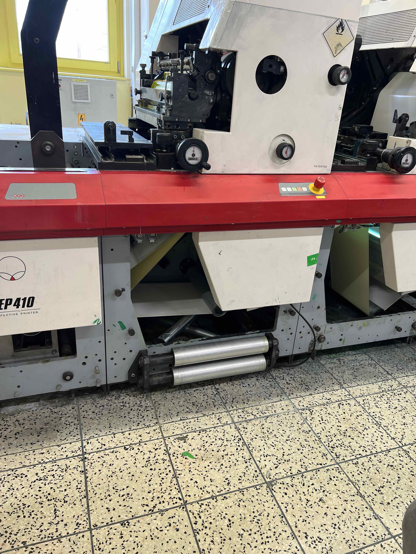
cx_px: 208
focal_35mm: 26
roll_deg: -4.1
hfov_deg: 53.1
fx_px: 417
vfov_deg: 67.3
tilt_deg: -23.9
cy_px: 277
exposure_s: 1/100
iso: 80
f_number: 1.5
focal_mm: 5.7
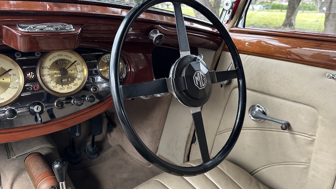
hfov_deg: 69.9
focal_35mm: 27
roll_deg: -1.4
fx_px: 241
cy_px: 85
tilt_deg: -17.5
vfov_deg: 42.8
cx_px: 170
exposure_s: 1/121
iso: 64
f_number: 1.78
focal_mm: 6.86
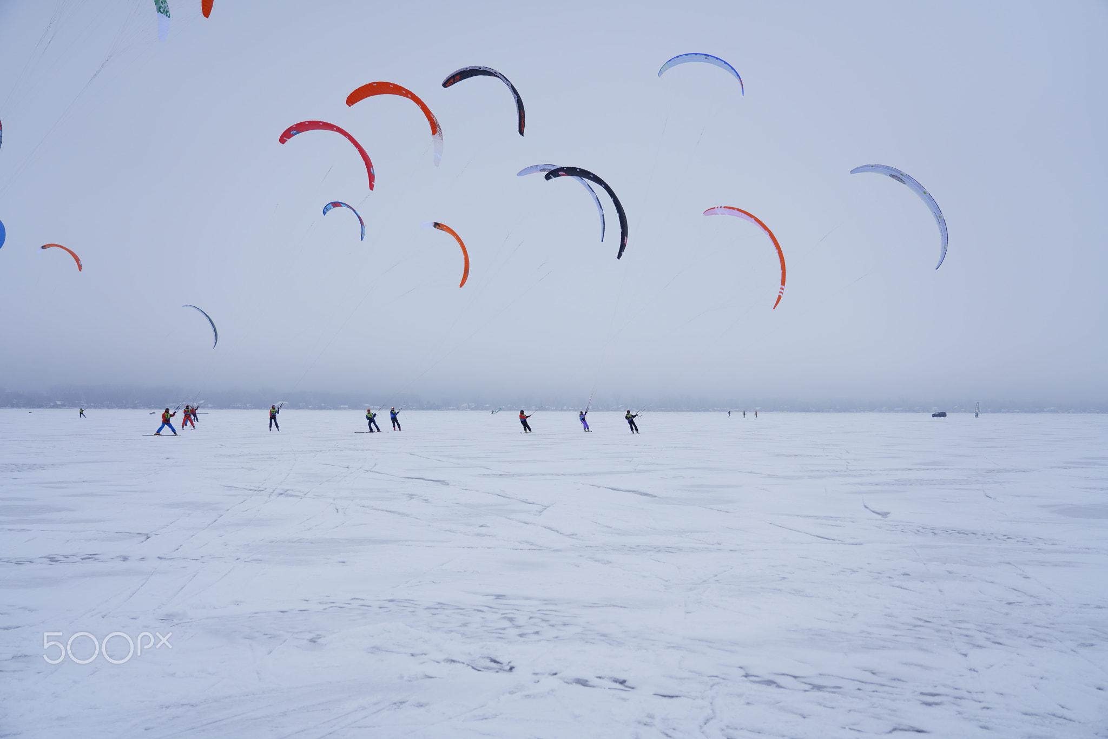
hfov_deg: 55.8
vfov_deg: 38.9
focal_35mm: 34
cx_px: 554
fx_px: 1047
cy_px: 370
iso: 160
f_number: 4
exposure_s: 1/3200
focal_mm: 34
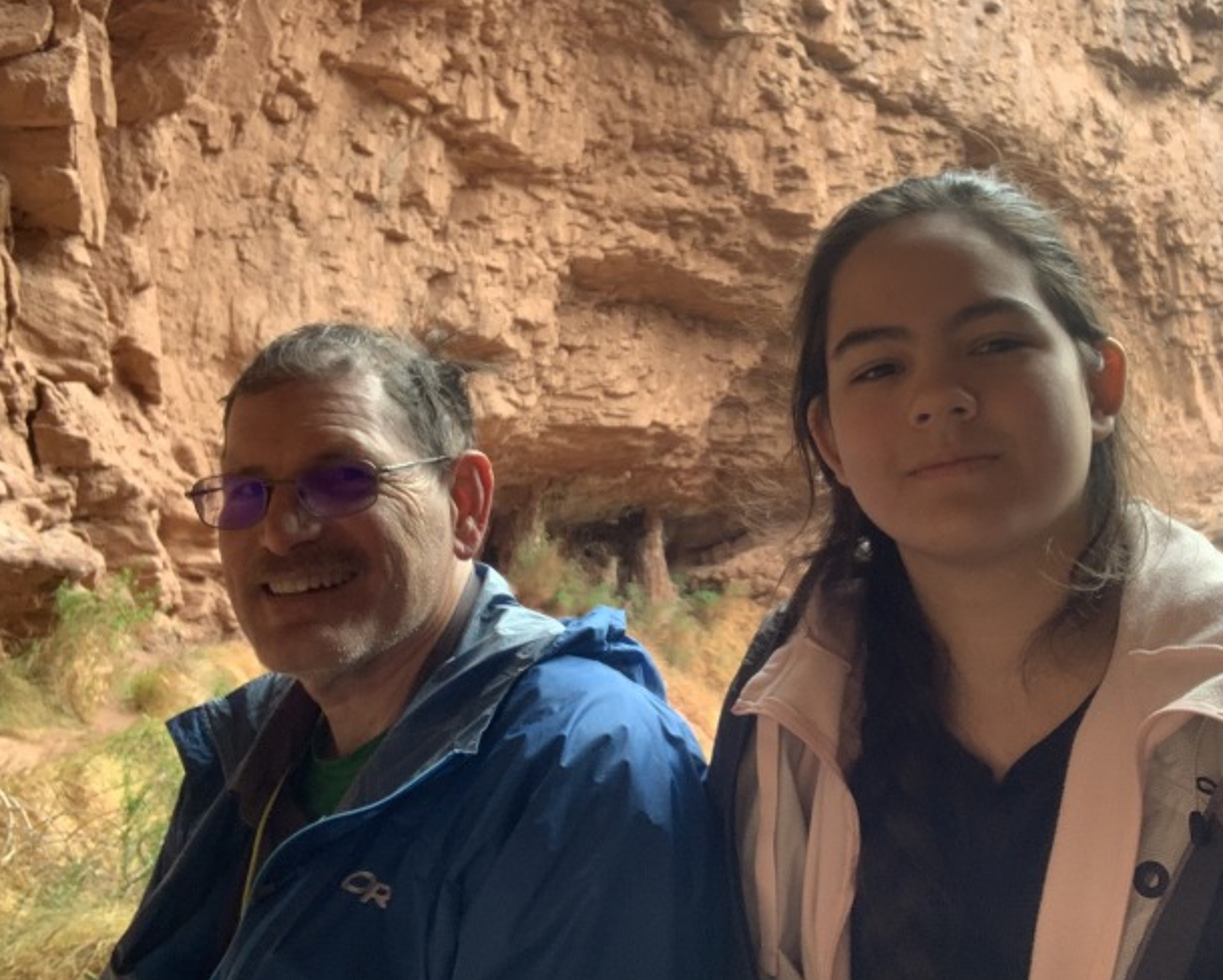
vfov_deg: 36.5
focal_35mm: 41
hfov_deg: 44.6
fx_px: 1485
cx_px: 701
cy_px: 454
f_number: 2.2
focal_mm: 2.87
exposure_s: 1/60
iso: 80
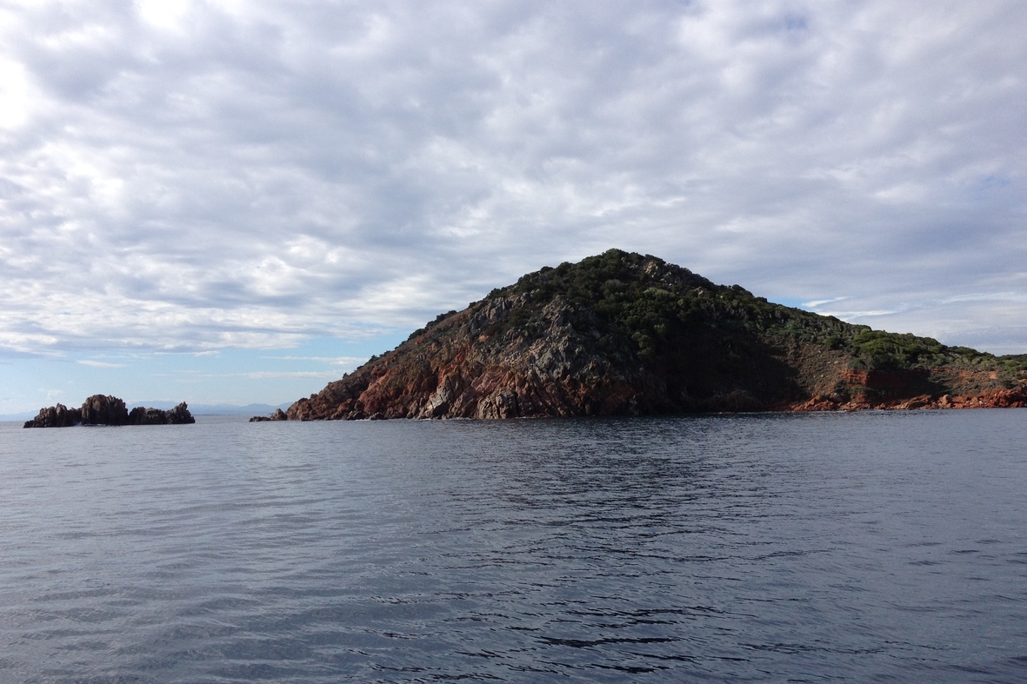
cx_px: 513
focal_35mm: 37
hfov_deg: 51.9
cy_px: 352
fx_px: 1055
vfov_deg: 35.9
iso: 64
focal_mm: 4.28
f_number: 2.4
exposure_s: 1/1783
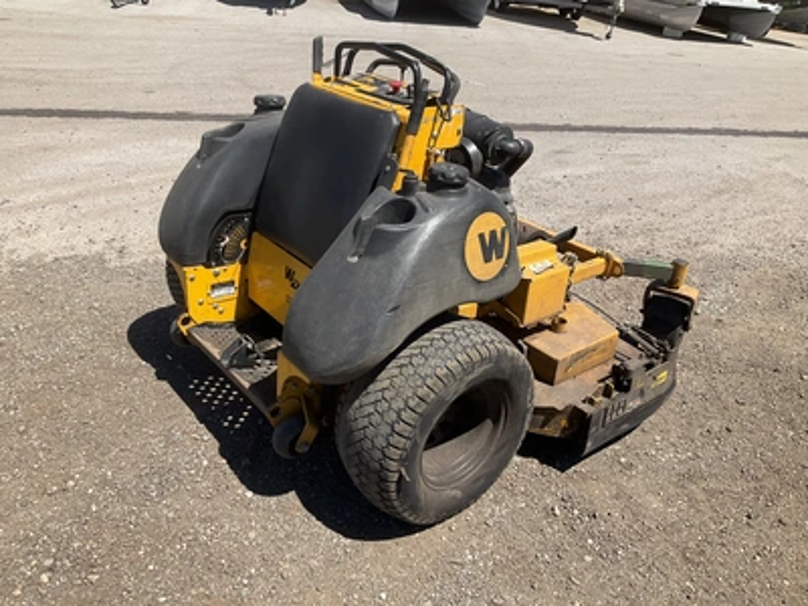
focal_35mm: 29
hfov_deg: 61.7
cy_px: 303
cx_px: 404
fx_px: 677
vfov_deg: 48.2
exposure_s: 1/1490
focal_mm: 3
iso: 25
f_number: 1.8
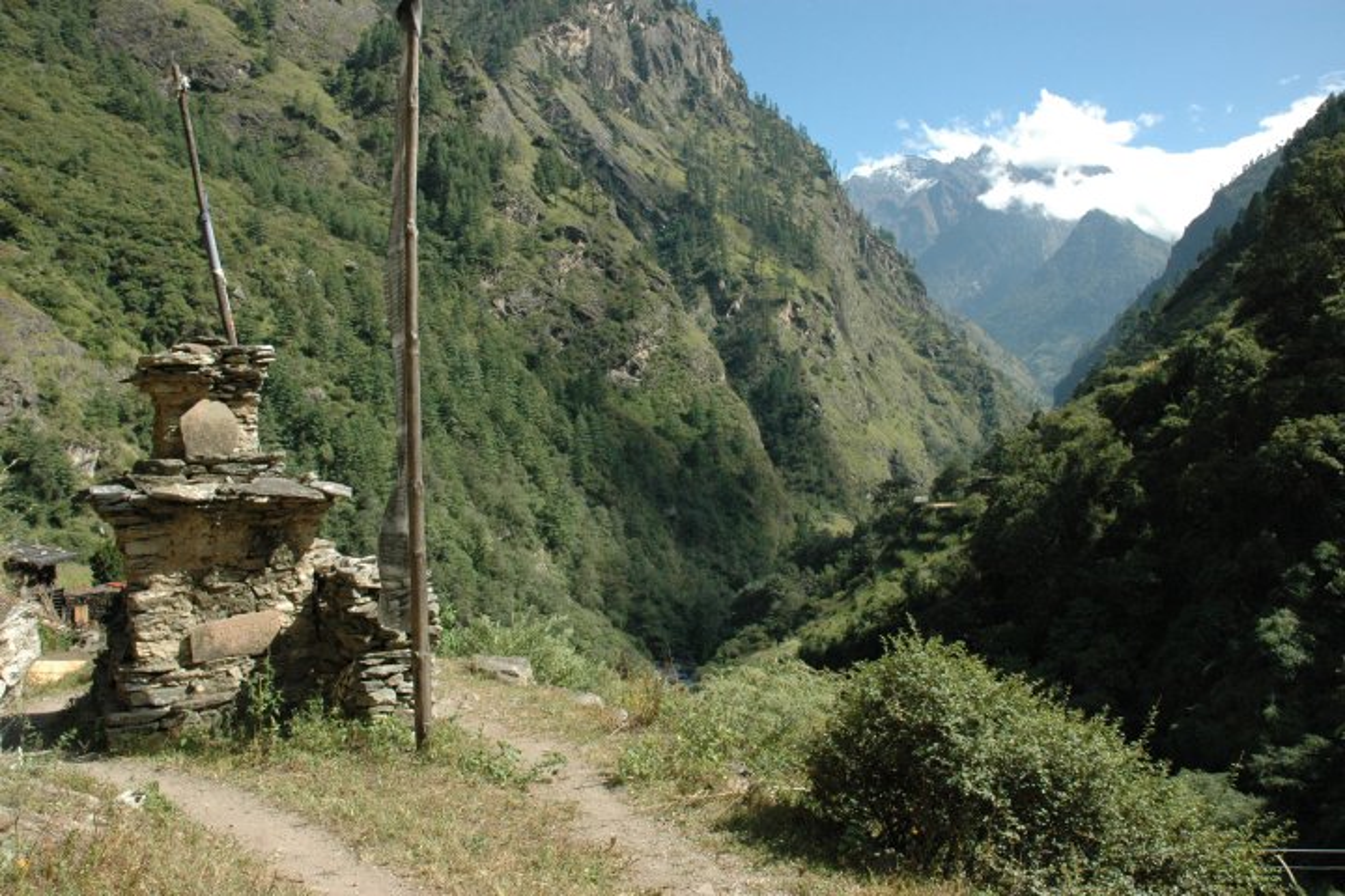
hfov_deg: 67.4
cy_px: 448
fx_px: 1009
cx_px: 672
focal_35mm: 27
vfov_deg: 47.9
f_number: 11
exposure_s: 1/500
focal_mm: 18
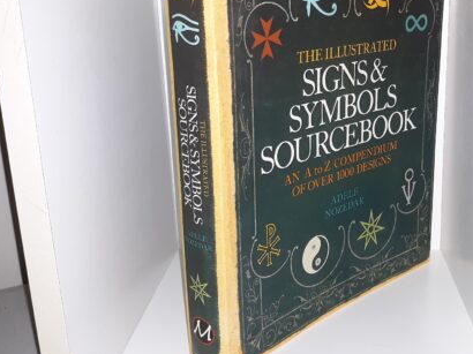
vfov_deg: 34.9
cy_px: 131
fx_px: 560
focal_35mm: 41
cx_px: 305
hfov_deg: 45.3
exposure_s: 1/60
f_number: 1.7
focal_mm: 3.7
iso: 64
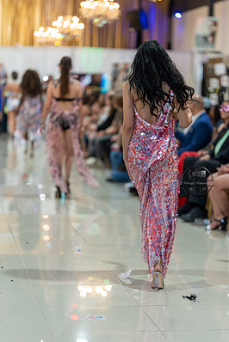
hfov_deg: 14.3
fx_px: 914
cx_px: 124
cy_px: 181
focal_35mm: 96
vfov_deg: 21.2
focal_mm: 85
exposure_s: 1/160
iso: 160
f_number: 1.4
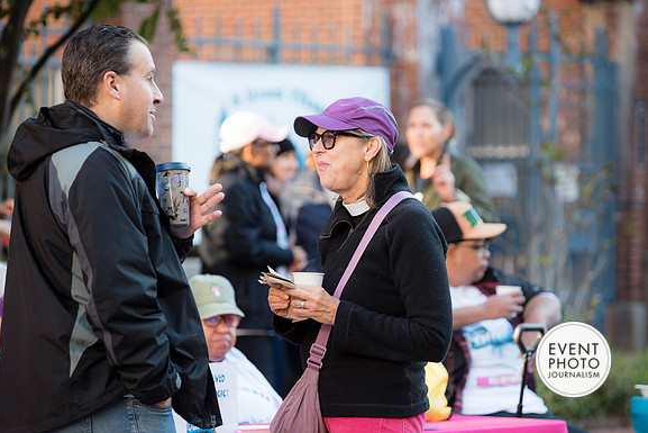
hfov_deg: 12.0
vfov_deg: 8.0
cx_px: 323
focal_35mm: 171
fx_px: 3079
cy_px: 216
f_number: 4
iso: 500
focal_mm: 170
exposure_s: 1/200
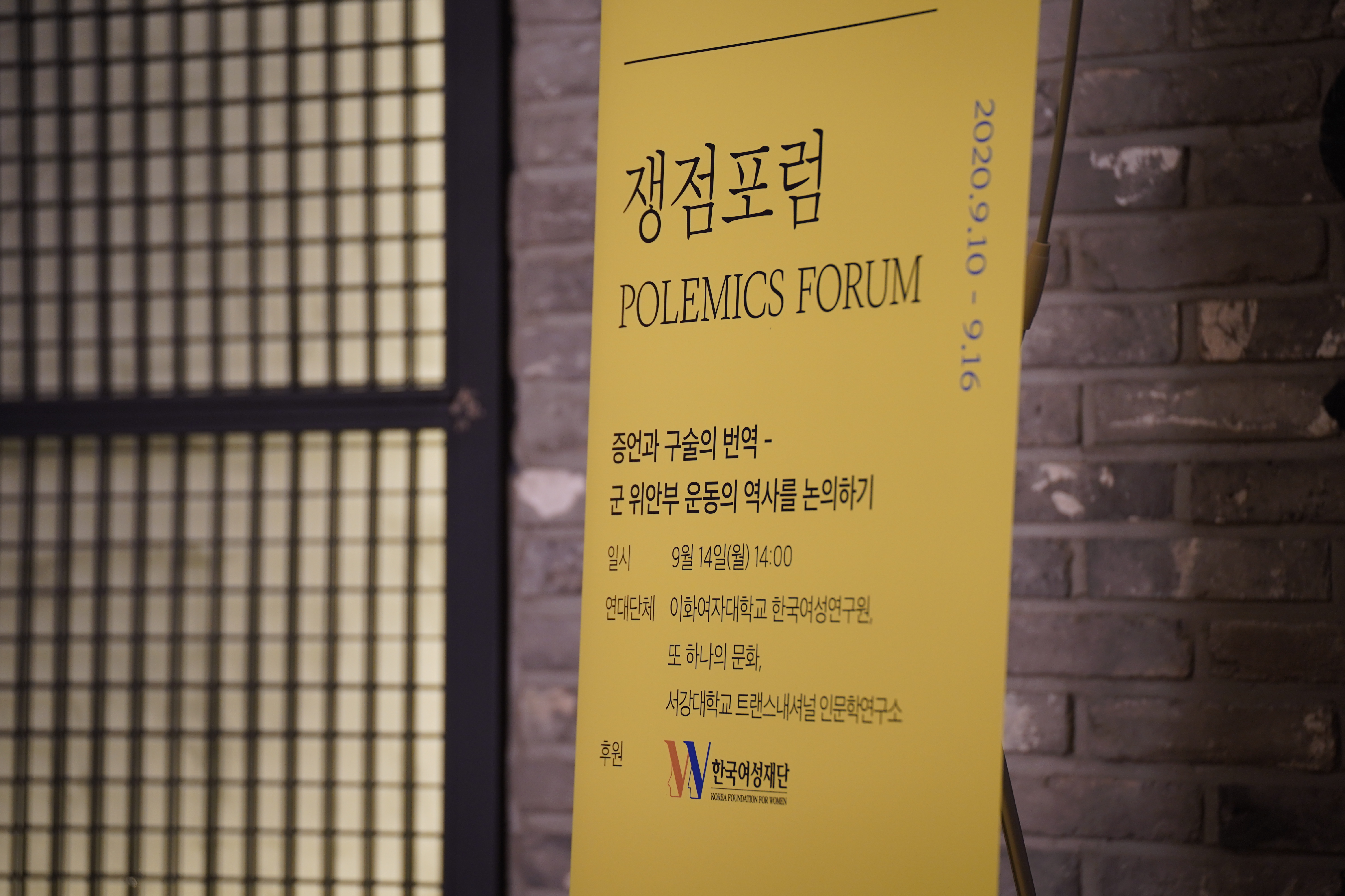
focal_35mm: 129
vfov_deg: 10.6
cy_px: 448
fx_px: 4819
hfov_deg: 15.9
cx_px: 672
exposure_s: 1/125
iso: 800
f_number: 2.8
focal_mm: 129
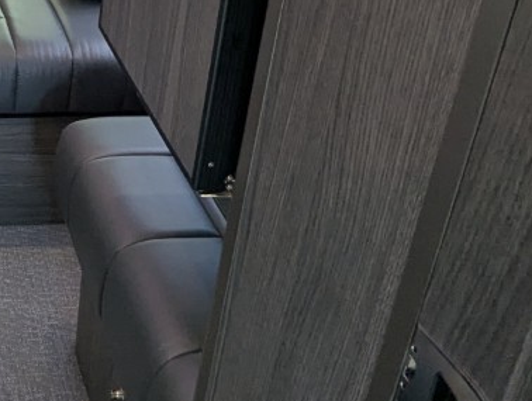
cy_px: 13
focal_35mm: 59
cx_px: -99
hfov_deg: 28.6
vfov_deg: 23.9
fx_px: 908
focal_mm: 2.35
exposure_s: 1/50
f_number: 2.2
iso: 128
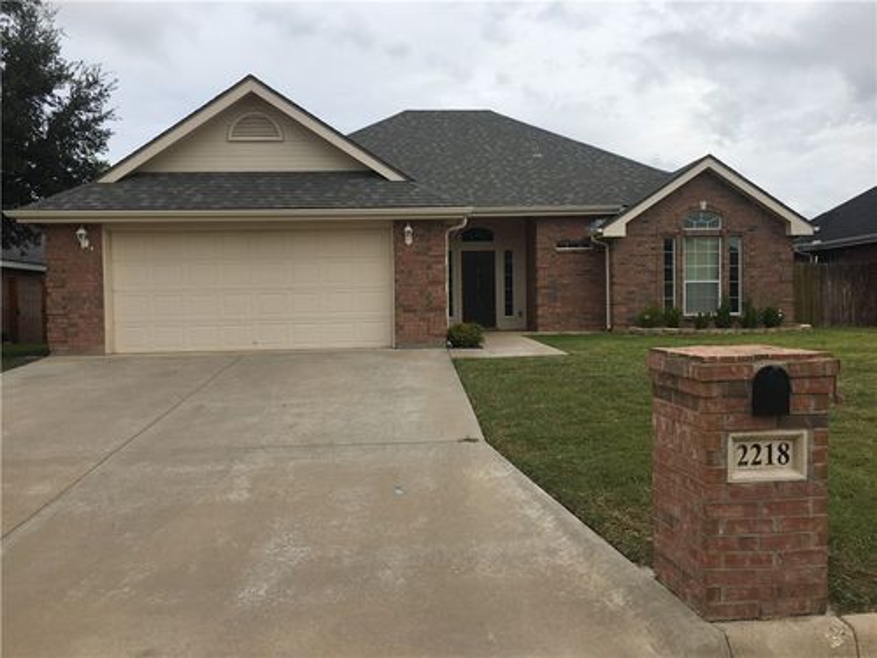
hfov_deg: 61.7
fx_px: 735
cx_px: 438
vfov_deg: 48.2
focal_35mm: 29
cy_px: 329
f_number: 2.2
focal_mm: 4.15
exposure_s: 1/1709
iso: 25
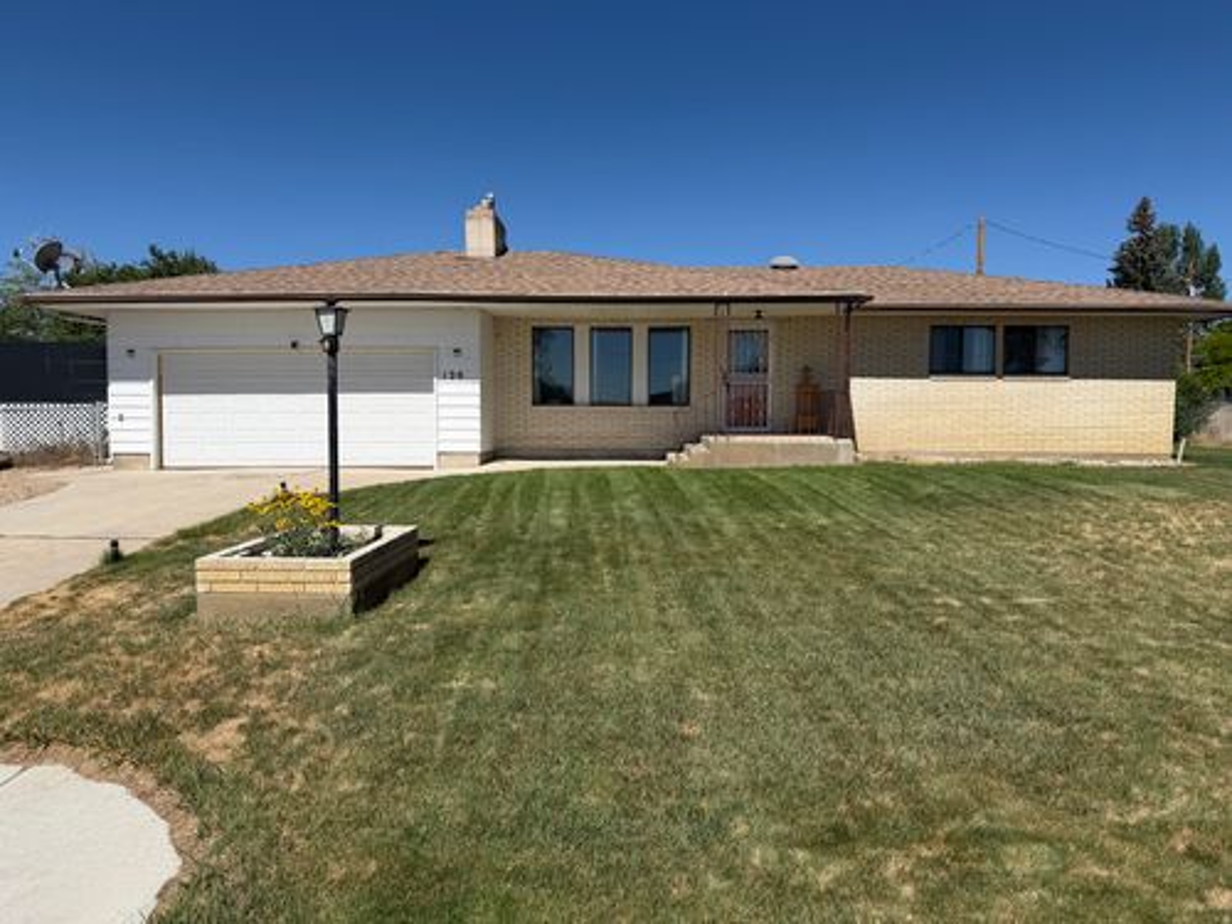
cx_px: 616
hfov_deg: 71.6
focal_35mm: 24
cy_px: 462
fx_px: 854
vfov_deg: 56.8
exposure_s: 1/6711
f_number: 1.78
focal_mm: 6.76
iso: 80
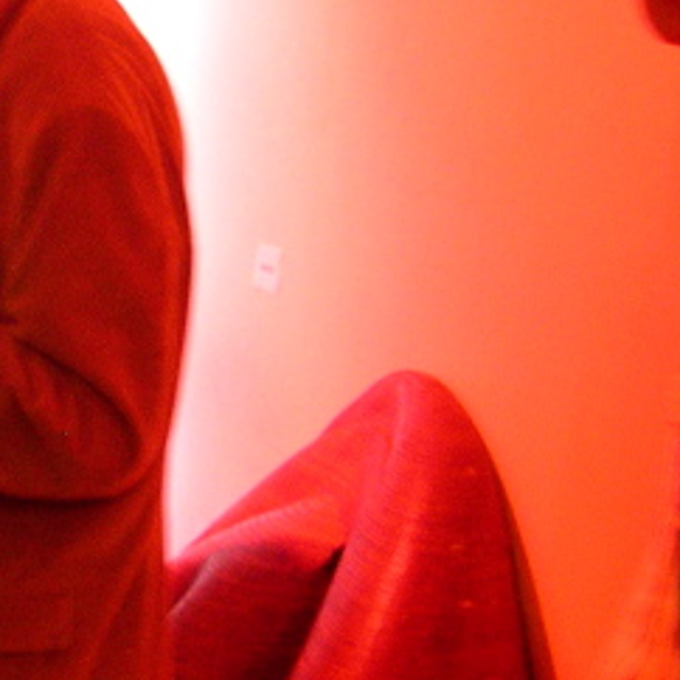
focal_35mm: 111
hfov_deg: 14.3
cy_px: 233
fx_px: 2467
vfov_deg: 15.7
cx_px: -427
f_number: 2.8
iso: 400
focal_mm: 8
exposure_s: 1/1.2
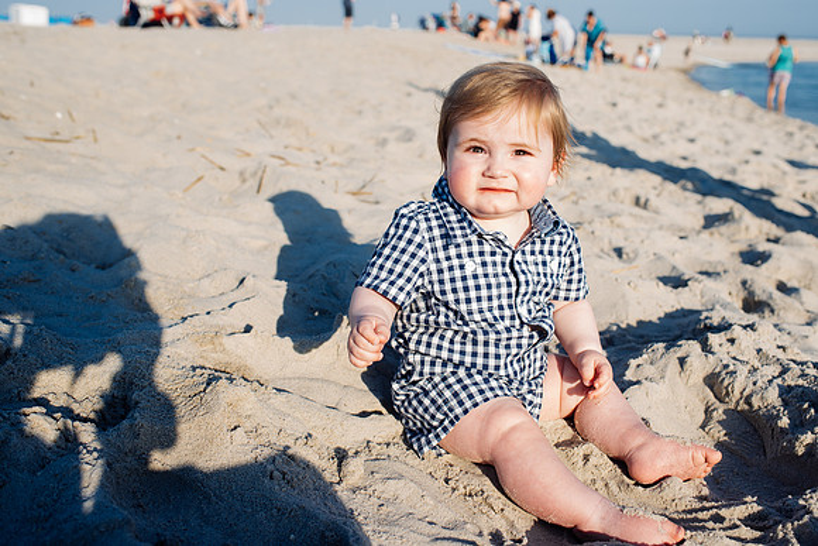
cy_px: 253
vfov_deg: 35.4
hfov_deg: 51.1
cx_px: 438
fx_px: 855
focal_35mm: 38
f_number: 4.5
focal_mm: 35
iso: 160
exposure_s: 1/500
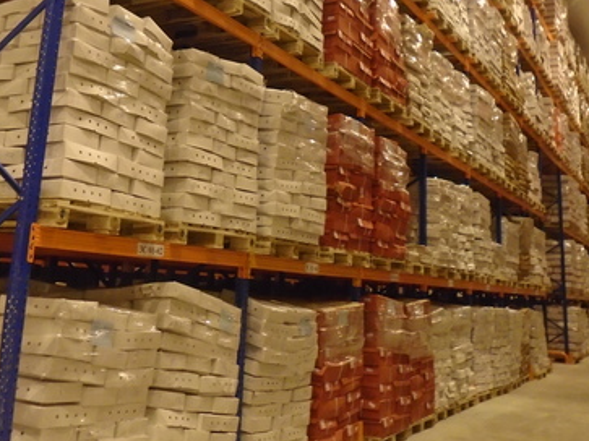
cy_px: 94
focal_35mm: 43
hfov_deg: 43.6
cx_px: 227
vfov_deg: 32.7
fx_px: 731
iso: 400
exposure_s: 1/30
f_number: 3.2
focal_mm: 4.6
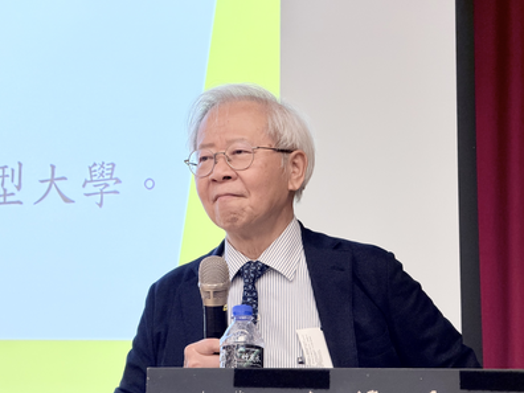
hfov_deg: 19.4
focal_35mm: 101
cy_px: 196
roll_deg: -0.3
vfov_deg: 14.6
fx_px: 1529
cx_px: 261
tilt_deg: +9.3
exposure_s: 1/60
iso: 250
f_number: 2.8
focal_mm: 16.89
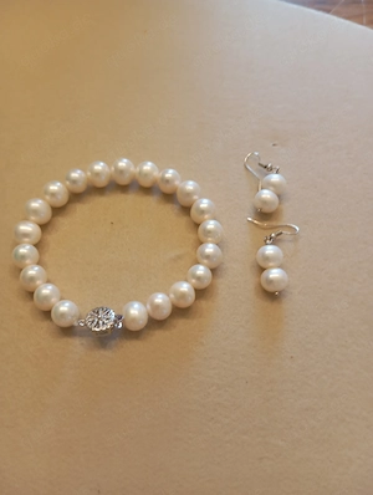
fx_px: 401
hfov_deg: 49.9
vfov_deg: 63.4
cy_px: 248
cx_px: 186
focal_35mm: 28
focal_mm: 4.22
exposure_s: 1/33.3
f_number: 1.8
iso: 1177
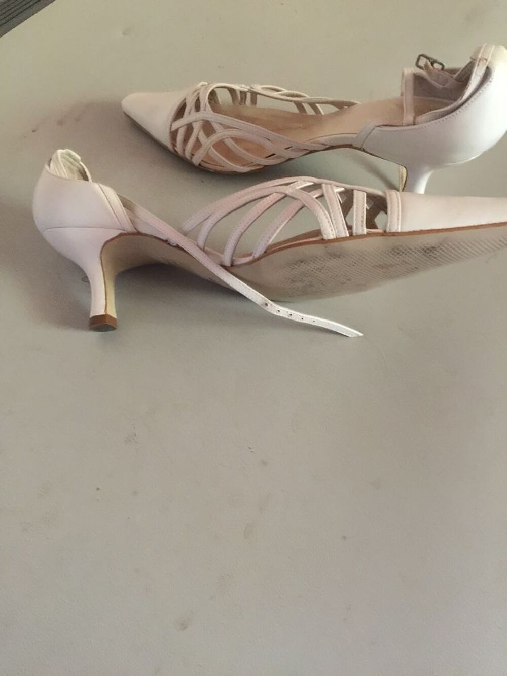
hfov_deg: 48.2
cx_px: 254
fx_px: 566
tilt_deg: -53.6
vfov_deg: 61.7
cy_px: 338
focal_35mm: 29
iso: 200
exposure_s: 1/8
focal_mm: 4.15
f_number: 2.2
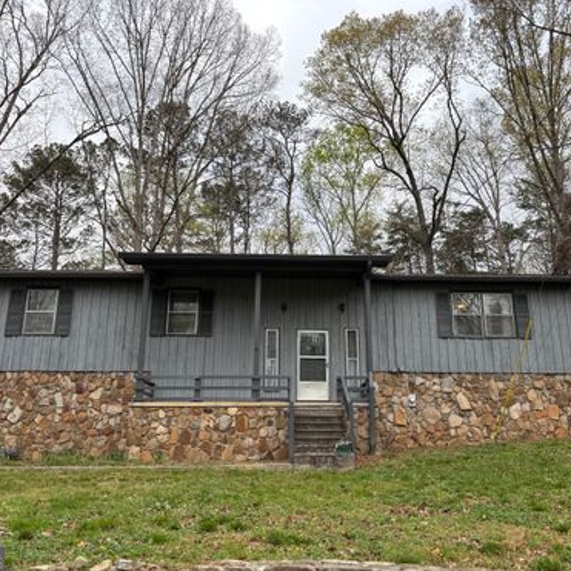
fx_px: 579
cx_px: 303
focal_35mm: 31
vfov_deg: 52.5
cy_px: 287
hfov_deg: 52.5
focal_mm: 5.96
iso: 50
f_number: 1.6
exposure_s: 1/654
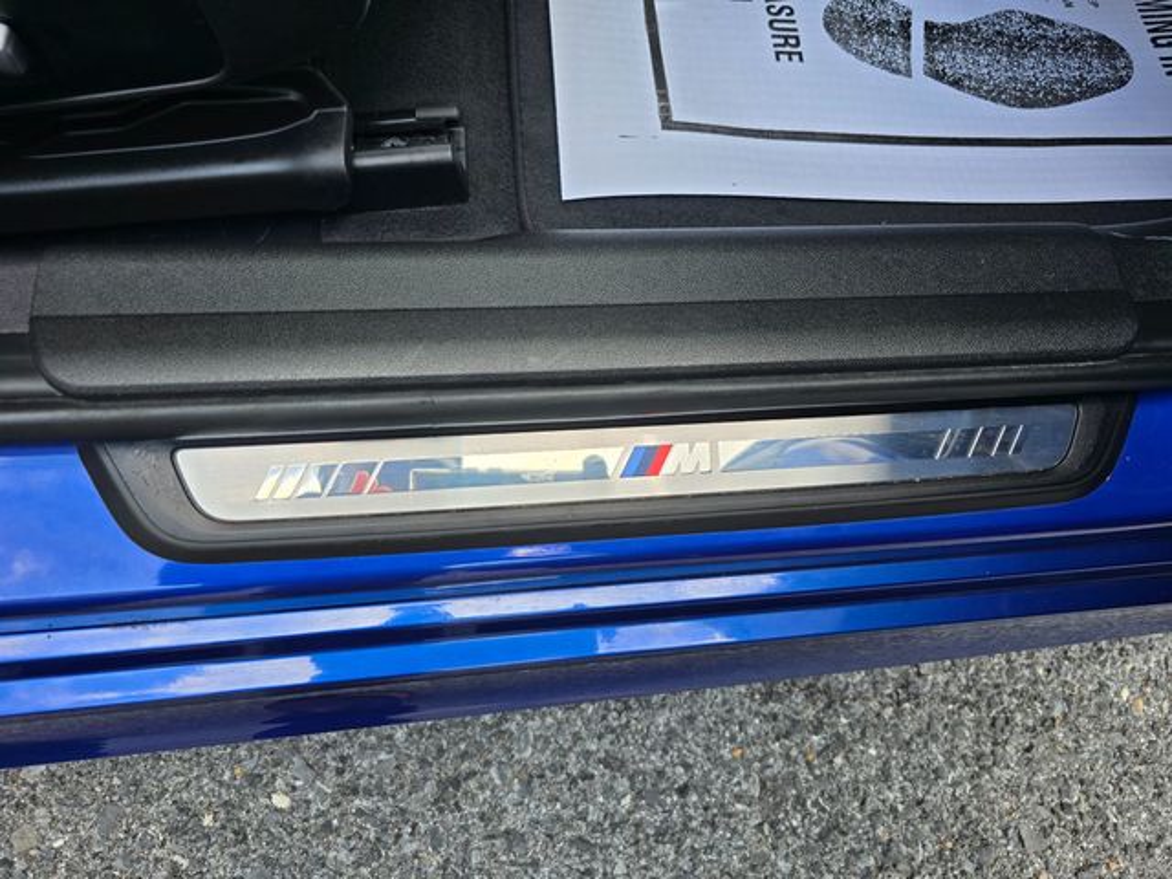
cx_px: 586
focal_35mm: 23
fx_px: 779
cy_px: 440
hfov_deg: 73.9
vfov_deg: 58.9
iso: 12
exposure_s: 1/210
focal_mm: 6.3
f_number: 1.7
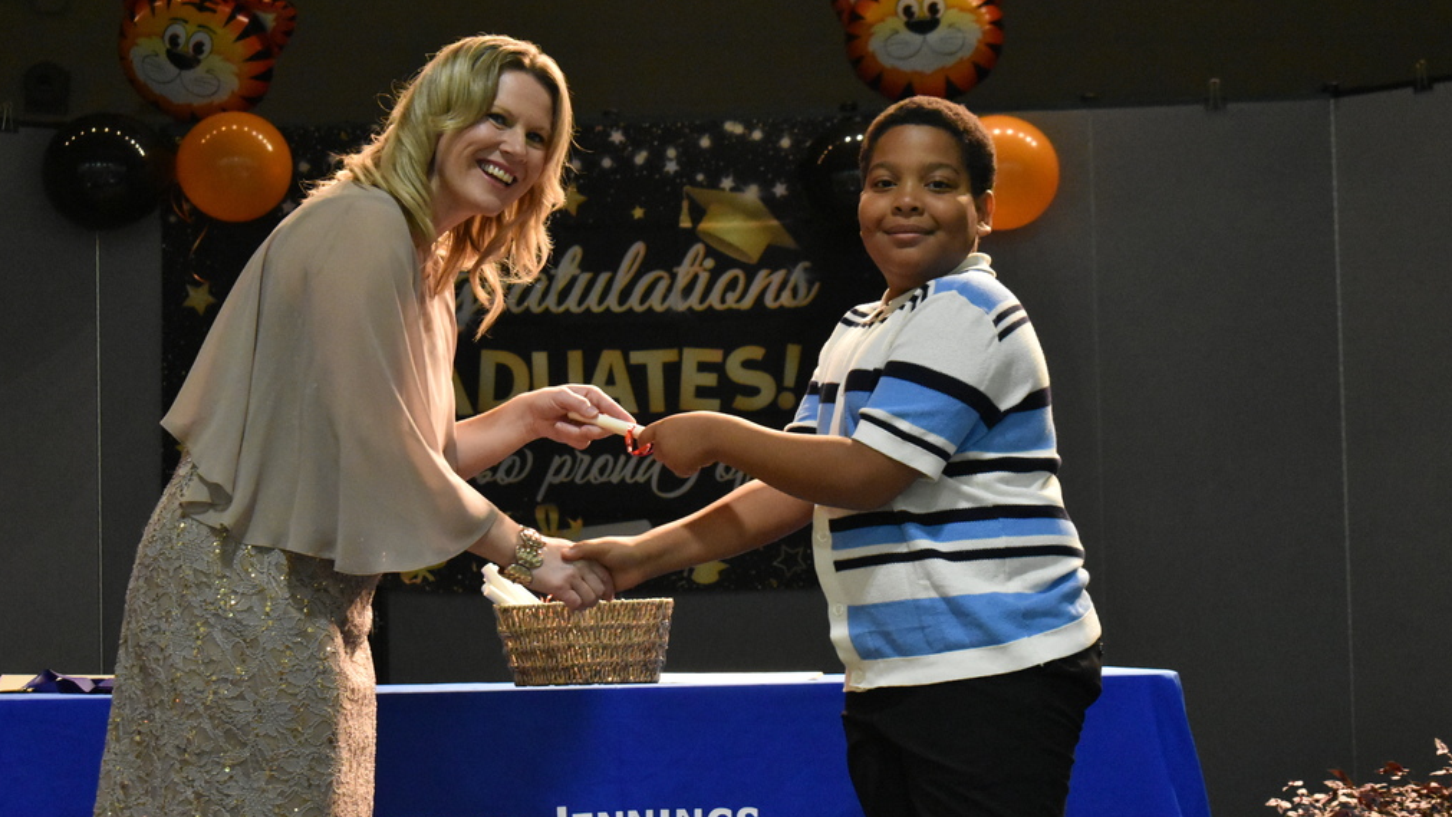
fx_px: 3370
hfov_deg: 24.3
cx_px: 722
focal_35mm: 88
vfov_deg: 13.8
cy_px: 463
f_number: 6.3
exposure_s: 1/160
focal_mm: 55
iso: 6400
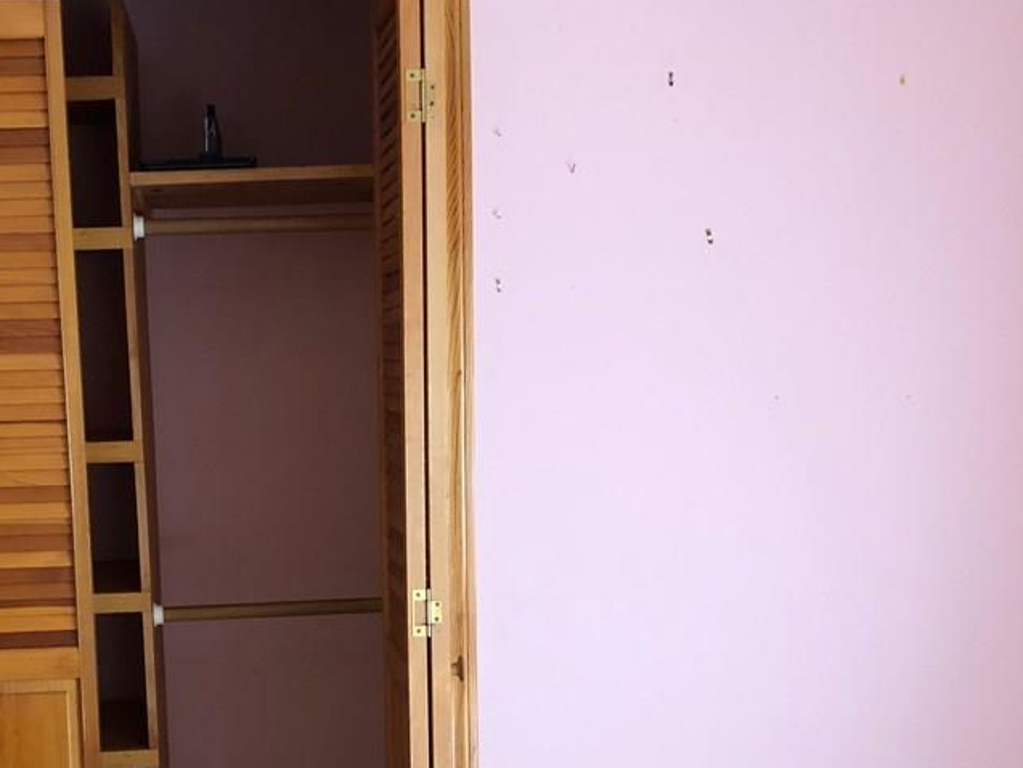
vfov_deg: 31.6
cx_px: 318
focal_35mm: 45
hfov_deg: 41.4
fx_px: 1330
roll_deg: +1.8
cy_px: 575
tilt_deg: -7.1
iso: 100
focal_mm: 3.99
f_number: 1.8
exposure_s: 1/15
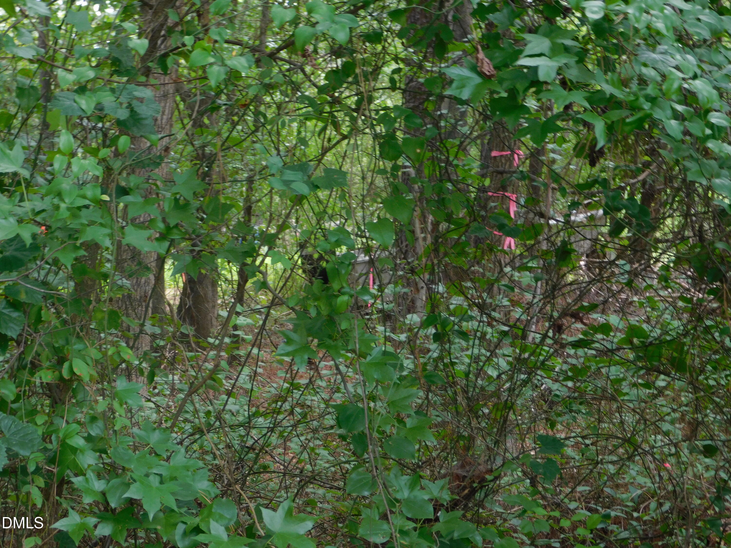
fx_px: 2091
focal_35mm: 99
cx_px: 366
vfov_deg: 14.9
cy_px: 274
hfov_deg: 19.8
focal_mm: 17.6
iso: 180
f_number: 4.6
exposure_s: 1/30
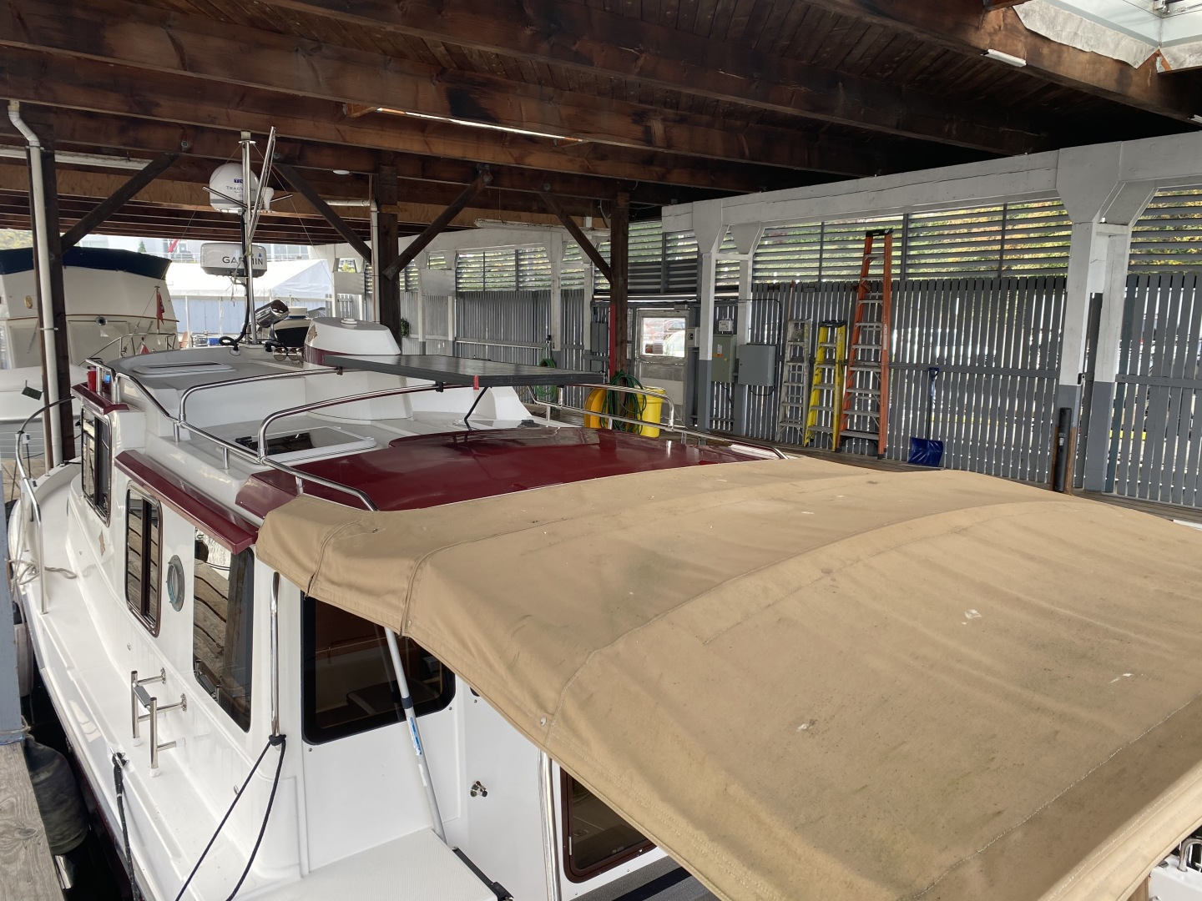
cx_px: 601
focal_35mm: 26
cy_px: 450
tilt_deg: -9.2
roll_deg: -1.1
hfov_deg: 67.3
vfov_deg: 53.1
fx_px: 903
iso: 32
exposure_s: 1/122
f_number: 1.8
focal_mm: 4.25
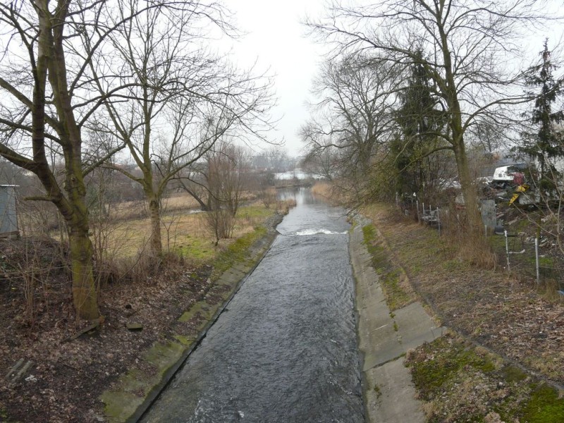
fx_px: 456
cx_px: 282
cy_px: 212
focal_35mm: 28
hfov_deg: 63.4
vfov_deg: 49.7
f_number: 4
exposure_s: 1/160
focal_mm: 4.6
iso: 100
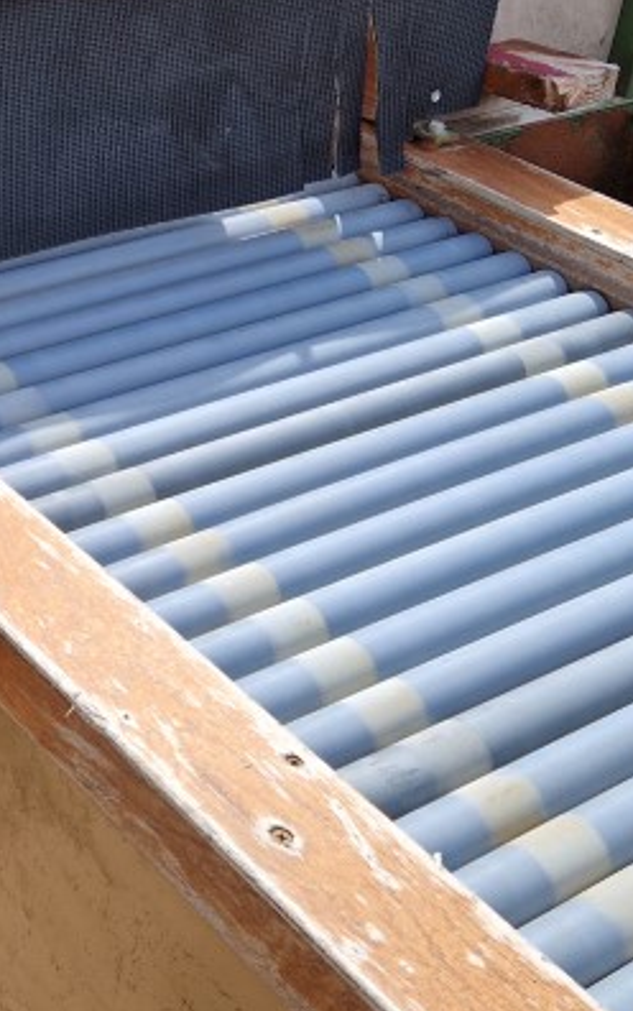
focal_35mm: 63
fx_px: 1736
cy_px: 258
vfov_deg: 31.9
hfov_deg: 19.8
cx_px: -51
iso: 50
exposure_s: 1/1380
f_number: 1.8
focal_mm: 5.4
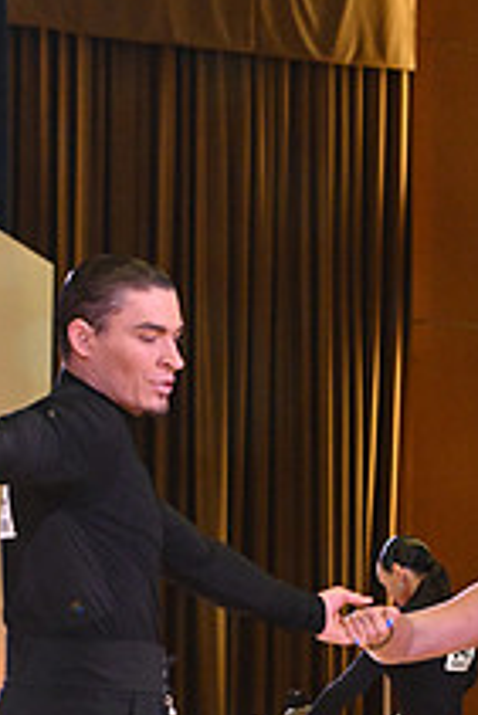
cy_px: 884
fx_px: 4653
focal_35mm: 234
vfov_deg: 8.7
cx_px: 337
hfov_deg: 5.9
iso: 4000
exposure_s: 1/400
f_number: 6.3
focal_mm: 85
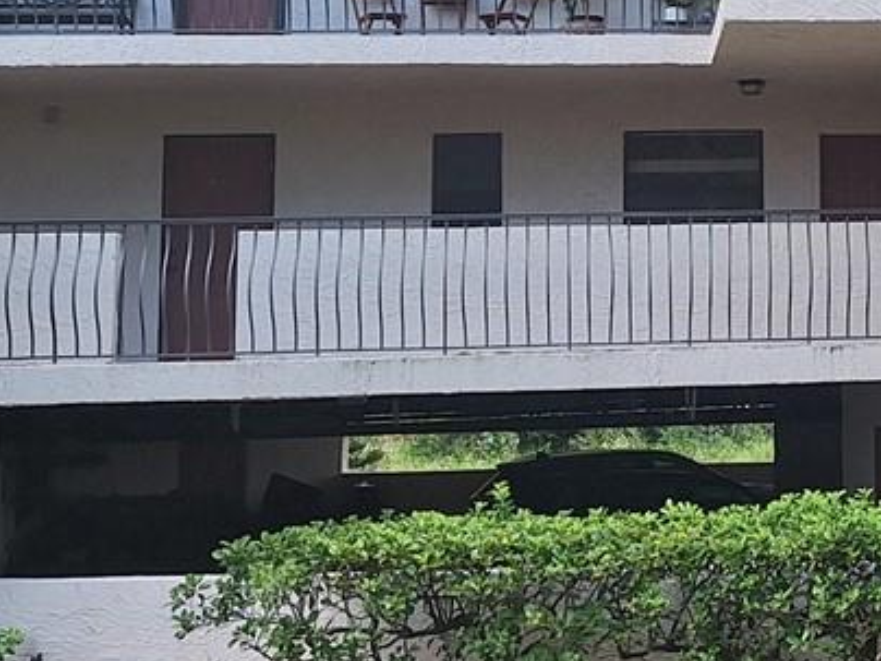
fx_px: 2316
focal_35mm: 91
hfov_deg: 20.1
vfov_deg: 15.9
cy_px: -2
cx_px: 1079
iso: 40
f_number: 1.8
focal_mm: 5.54
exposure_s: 1/438
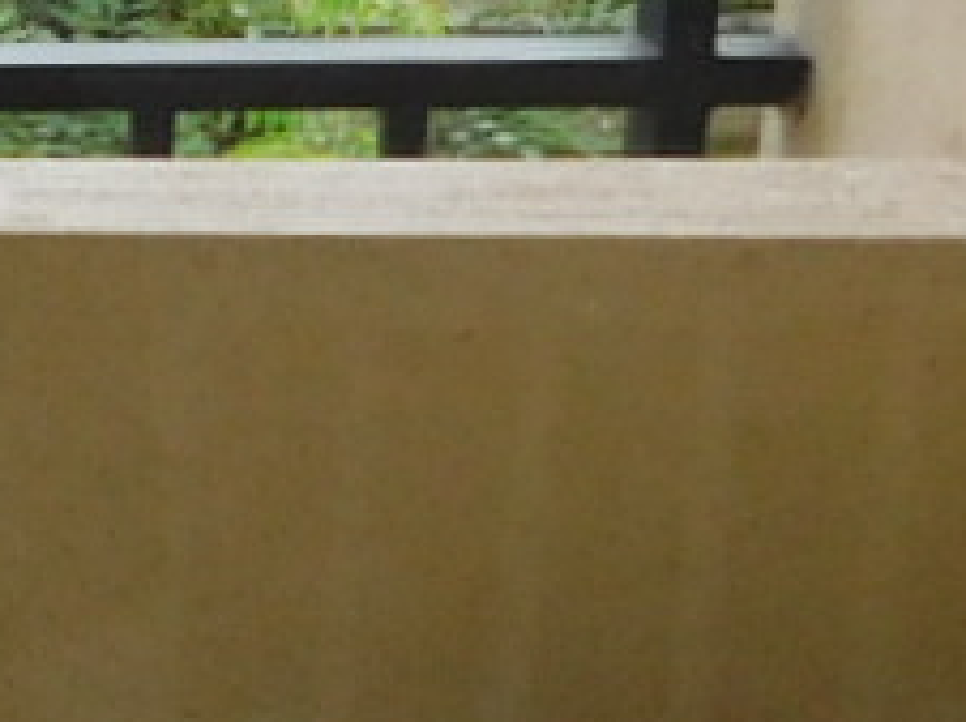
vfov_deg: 9.1
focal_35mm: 163
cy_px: 513
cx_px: -1731
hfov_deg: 9.8
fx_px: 4544
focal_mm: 4
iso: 125
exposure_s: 1/80
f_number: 3
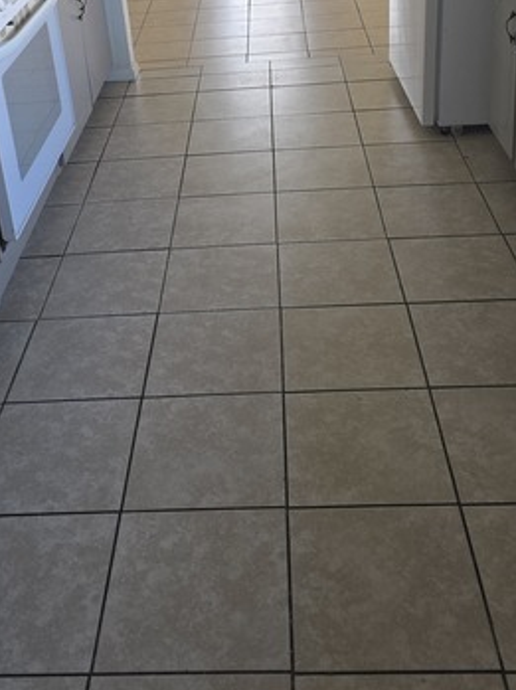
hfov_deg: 32.8
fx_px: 876
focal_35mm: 44
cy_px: 116
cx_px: 225
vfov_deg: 40.8
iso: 100
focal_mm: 6.3
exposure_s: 1/180
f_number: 1.7
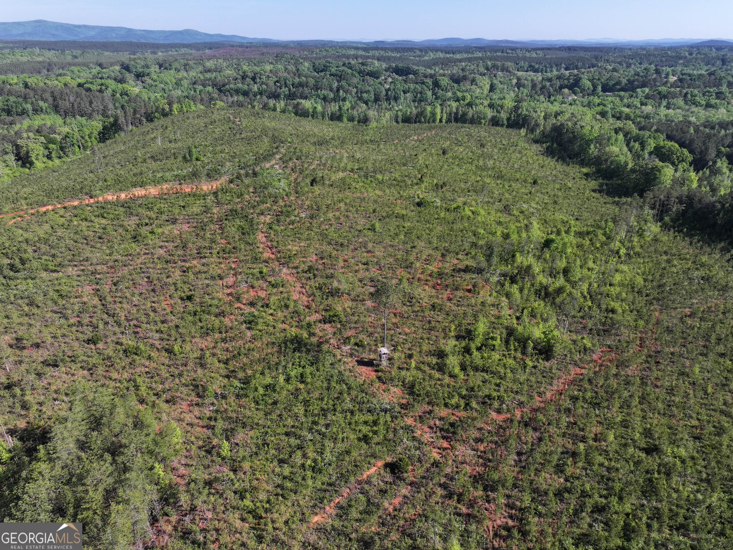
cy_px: 275
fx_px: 508
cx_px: 366
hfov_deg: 71.6
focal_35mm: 24
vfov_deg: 56.8
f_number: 2.8
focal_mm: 12.29
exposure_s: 1/1250
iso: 120
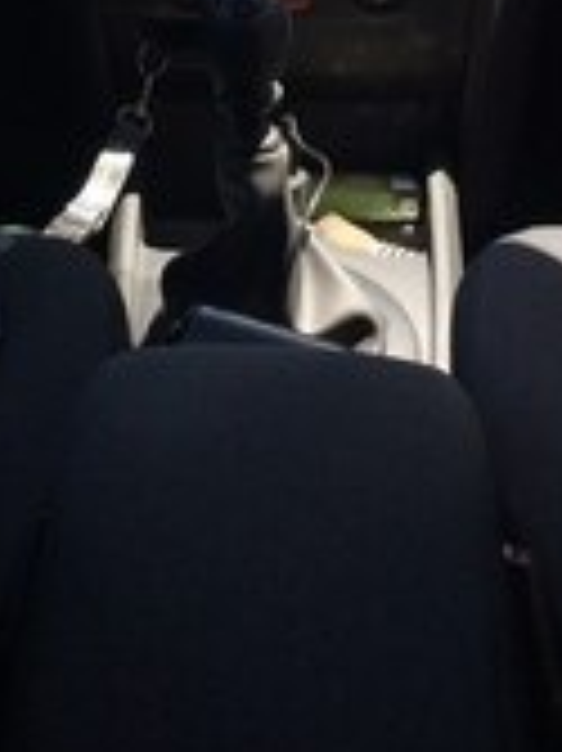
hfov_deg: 17.1
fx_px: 1864
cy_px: -90
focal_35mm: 86
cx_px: 144
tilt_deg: -18.6
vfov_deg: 21.5
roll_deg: +3.4
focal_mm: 4.15
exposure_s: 1/342
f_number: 2.2
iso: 32
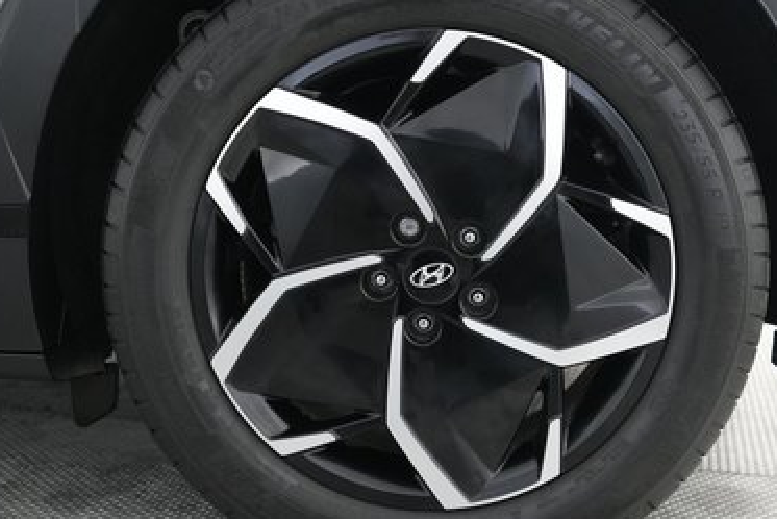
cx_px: 437
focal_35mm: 48
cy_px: 273
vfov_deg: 28.1
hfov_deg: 41.0
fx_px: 1036
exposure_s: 1/160
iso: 5000
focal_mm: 28
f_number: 2.8
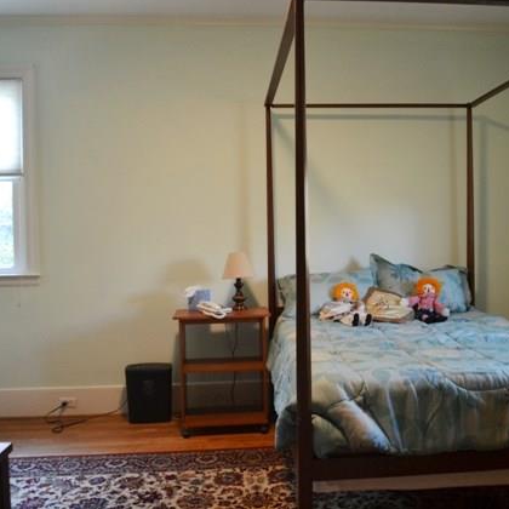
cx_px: 302
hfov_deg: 47.0
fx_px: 582
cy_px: 251
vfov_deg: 47.2
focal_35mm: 35
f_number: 3.5
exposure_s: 1/15
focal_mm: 18
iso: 900
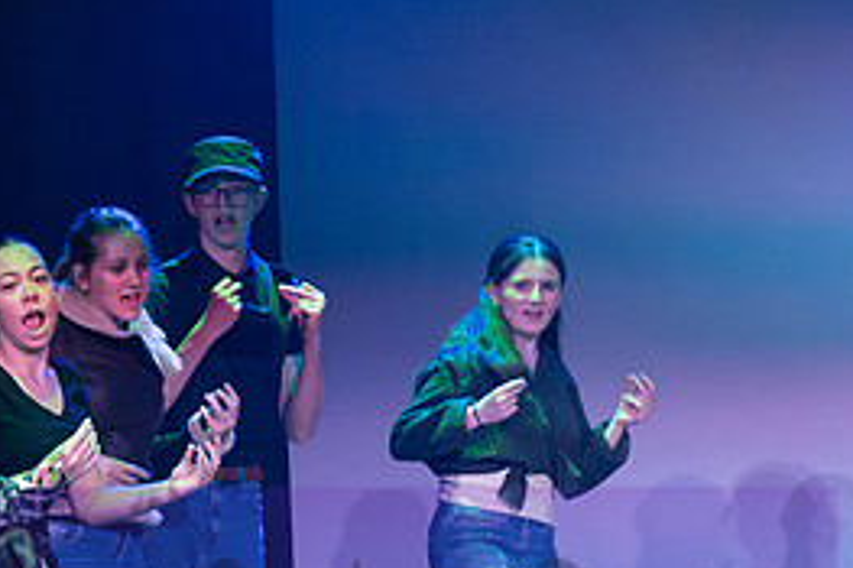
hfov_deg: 7.4
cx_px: 71
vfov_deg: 5.0
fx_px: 6535
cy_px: 563
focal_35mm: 276
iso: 5000
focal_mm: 125
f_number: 4
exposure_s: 1/800
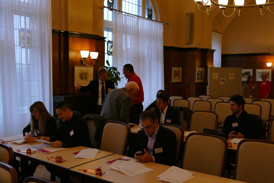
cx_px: 137
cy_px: 92
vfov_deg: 35.1
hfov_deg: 50.7
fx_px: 289
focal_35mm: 38
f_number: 3.1
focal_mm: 13.97
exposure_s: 1/320
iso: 2000
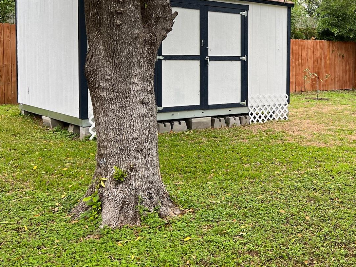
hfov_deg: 37.0
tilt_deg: -4.8
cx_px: 305
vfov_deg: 29.4
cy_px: 86
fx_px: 504
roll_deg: -1.1
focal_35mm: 49
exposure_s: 1/121
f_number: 1.5
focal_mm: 5.7
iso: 40
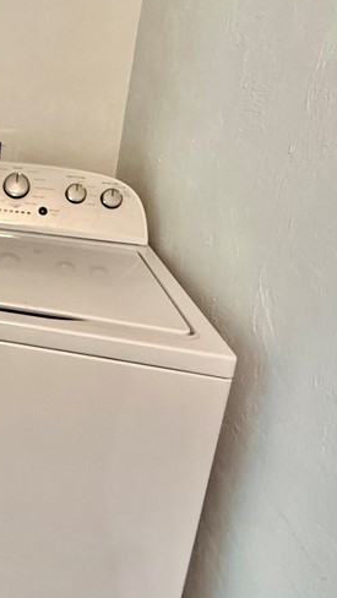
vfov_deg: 59.0
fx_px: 508
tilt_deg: -13.6
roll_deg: -1.6
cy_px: 179
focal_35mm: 32
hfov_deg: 29.0
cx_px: -114
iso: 320
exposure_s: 1/120
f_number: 2.2
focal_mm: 2.22
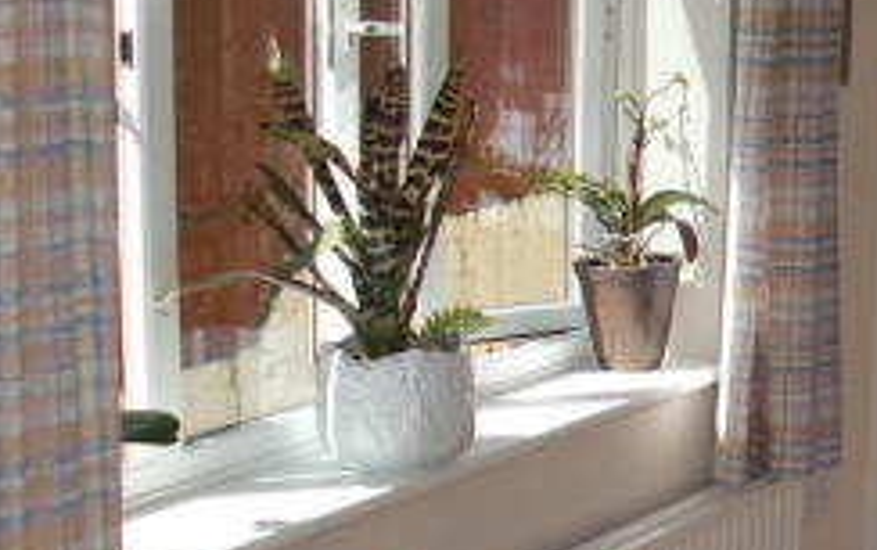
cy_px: 440
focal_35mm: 91
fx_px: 2177
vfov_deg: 14.3
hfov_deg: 22.1
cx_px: 843
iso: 64
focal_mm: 6.3
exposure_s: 1/500
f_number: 2.8
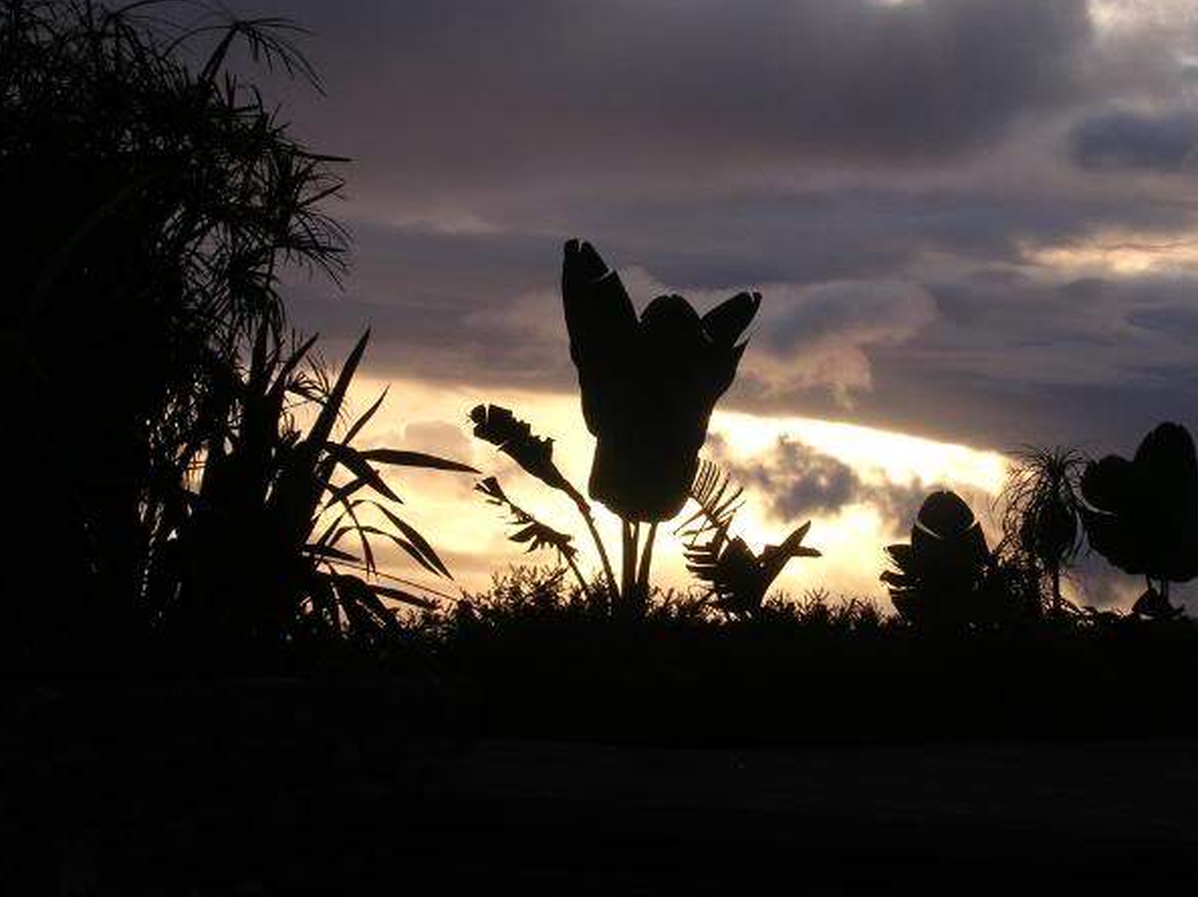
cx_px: 633
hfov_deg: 15.9
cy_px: 445
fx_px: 4290
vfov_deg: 11.9
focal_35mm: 124
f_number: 4.9
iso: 100
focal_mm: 17.4
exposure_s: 1/312
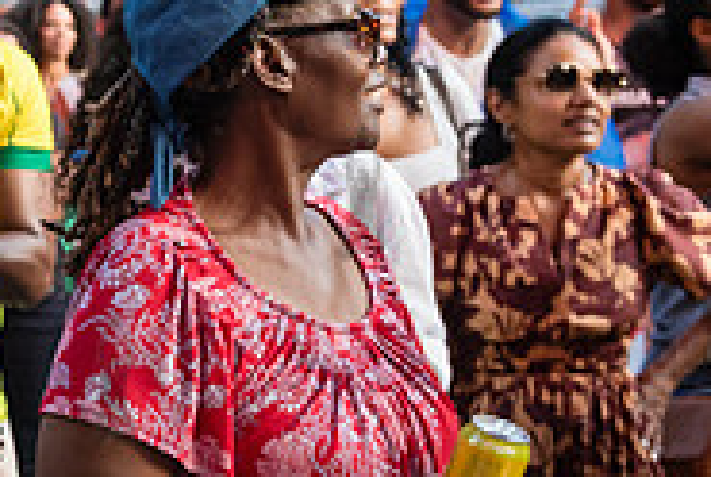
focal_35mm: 119
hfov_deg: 15.7
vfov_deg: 11.6
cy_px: 190
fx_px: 2354
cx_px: -384
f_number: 4.5
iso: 2000
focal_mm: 38
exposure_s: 1/640
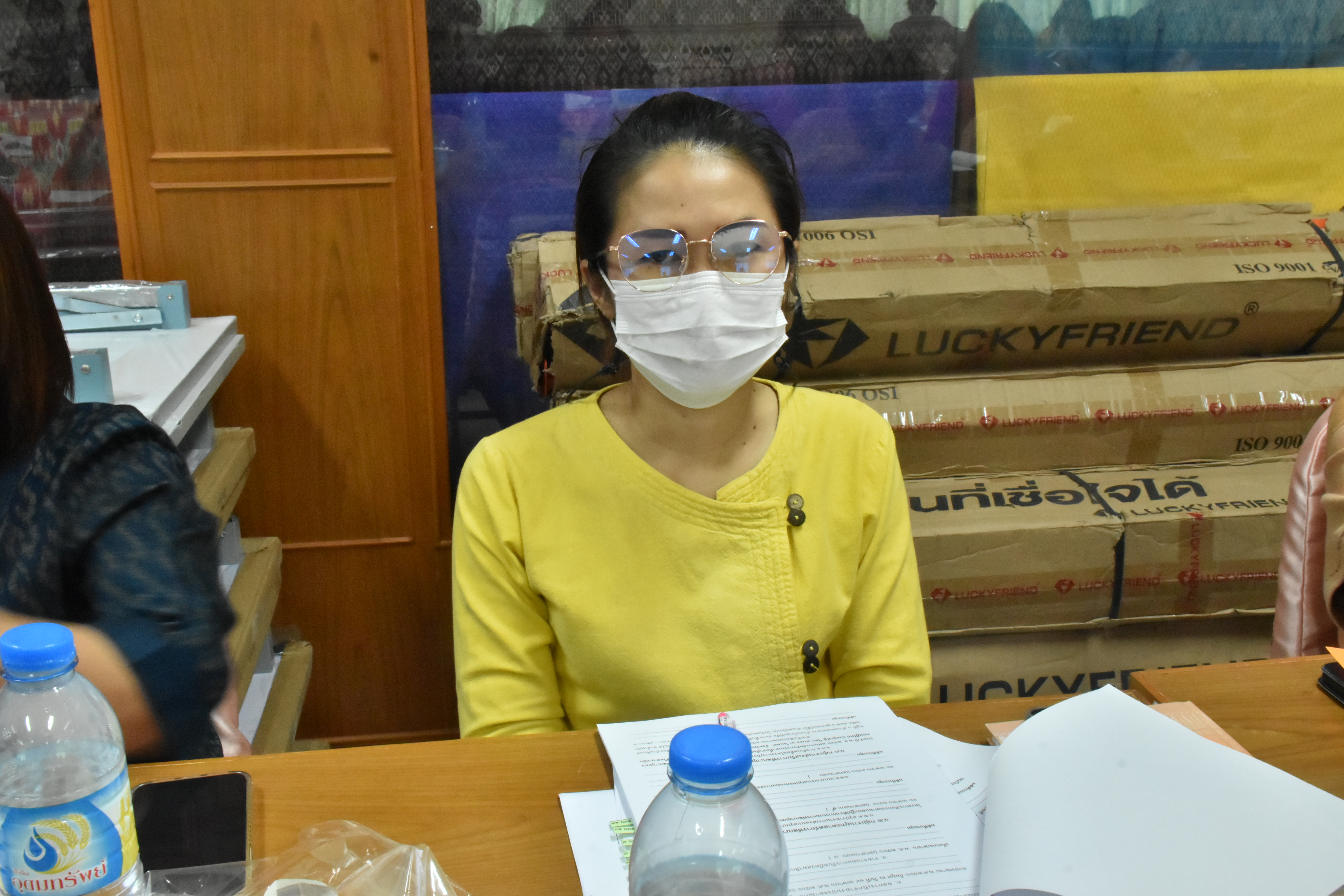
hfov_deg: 49.6
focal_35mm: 39
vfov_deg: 34.2
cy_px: 448
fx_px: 1456
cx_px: 672
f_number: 18
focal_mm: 26
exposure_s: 1/25
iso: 3200
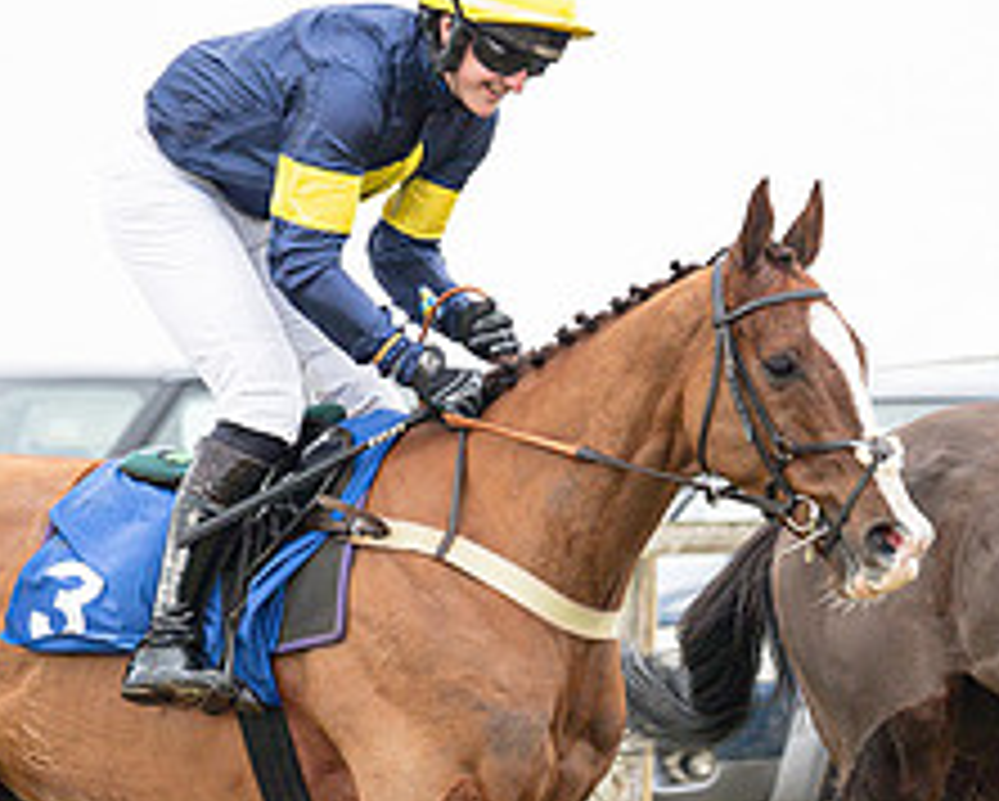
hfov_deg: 4.5
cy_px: 652
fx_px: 12695
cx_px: 637
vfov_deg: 3.6
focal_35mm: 429
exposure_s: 1/1000
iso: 500
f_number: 4.5
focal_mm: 135
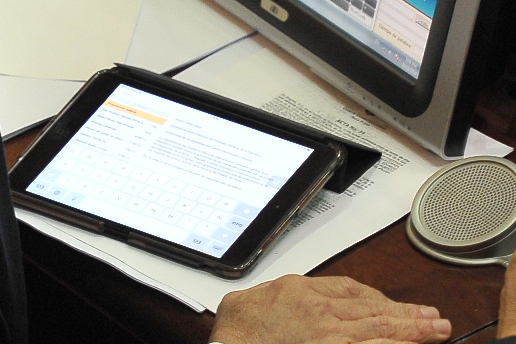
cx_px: -23
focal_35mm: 761
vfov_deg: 1.8
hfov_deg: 2.7
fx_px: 10905
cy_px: -22
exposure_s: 1/160
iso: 2000
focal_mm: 185
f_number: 2.8
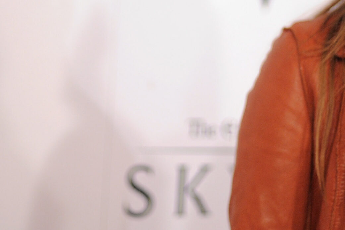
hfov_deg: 16.7
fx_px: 1178
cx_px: 207
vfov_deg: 11.0
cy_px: -7
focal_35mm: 123
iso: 1600
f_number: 1.4
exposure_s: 1/320
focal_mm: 50
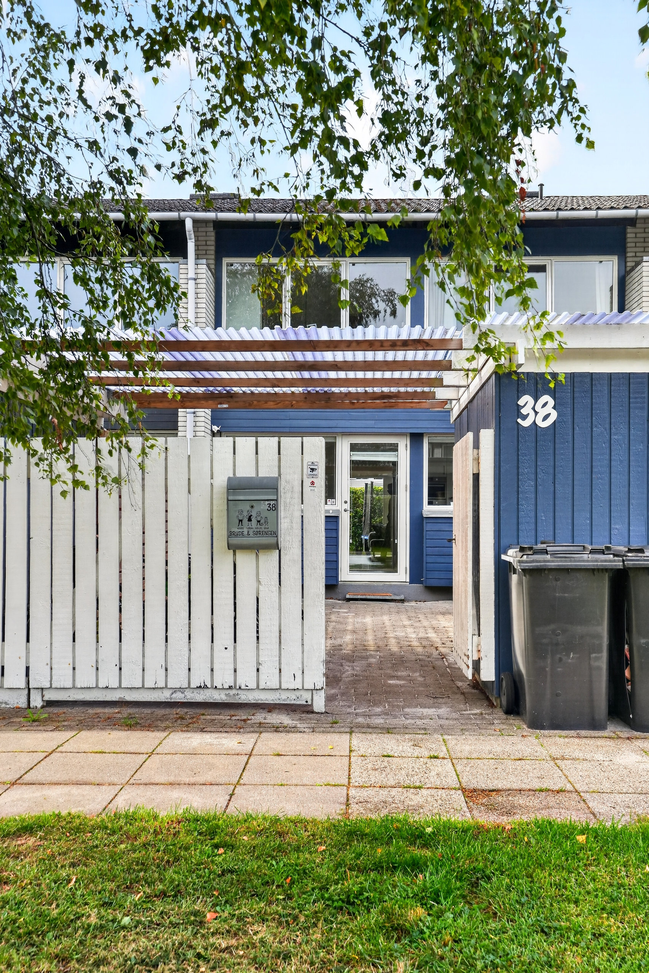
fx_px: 947
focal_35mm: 35
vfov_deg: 54.4
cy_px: 486
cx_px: 324
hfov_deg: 37.8
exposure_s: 1/160
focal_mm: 35
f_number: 8
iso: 400
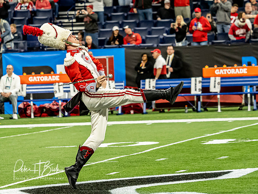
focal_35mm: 303
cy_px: 62
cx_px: 87
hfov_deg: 6.5
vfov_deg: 4.9
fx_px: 2256
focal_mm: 95
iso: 2000
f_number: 2.8
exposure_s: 1/1000
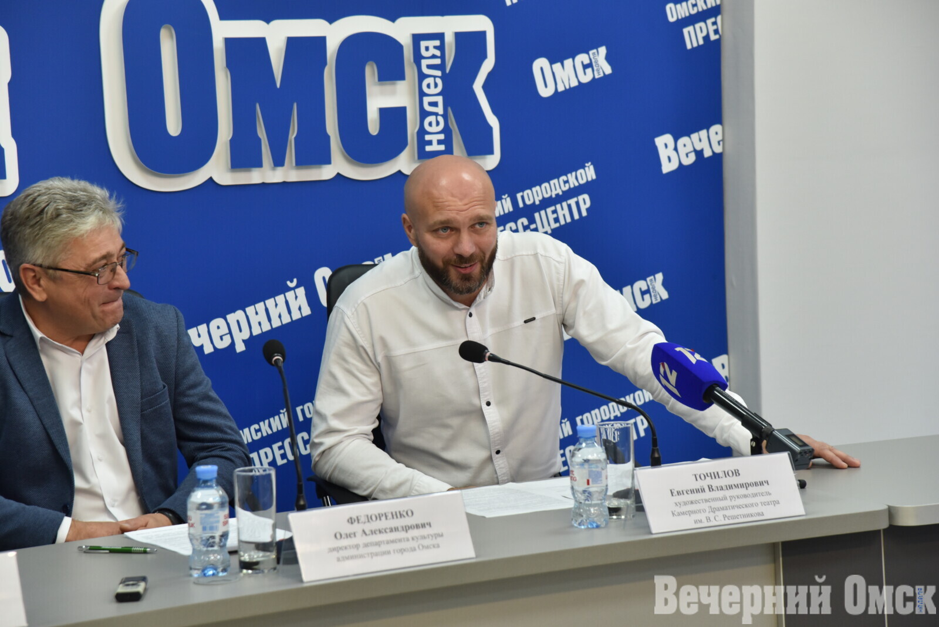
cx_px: 470
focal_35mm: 120
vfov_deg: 11.4
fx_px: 3131
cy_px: 314
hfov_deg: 17.1
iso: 1250
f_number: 5.6
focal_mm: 120
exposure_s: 1/160
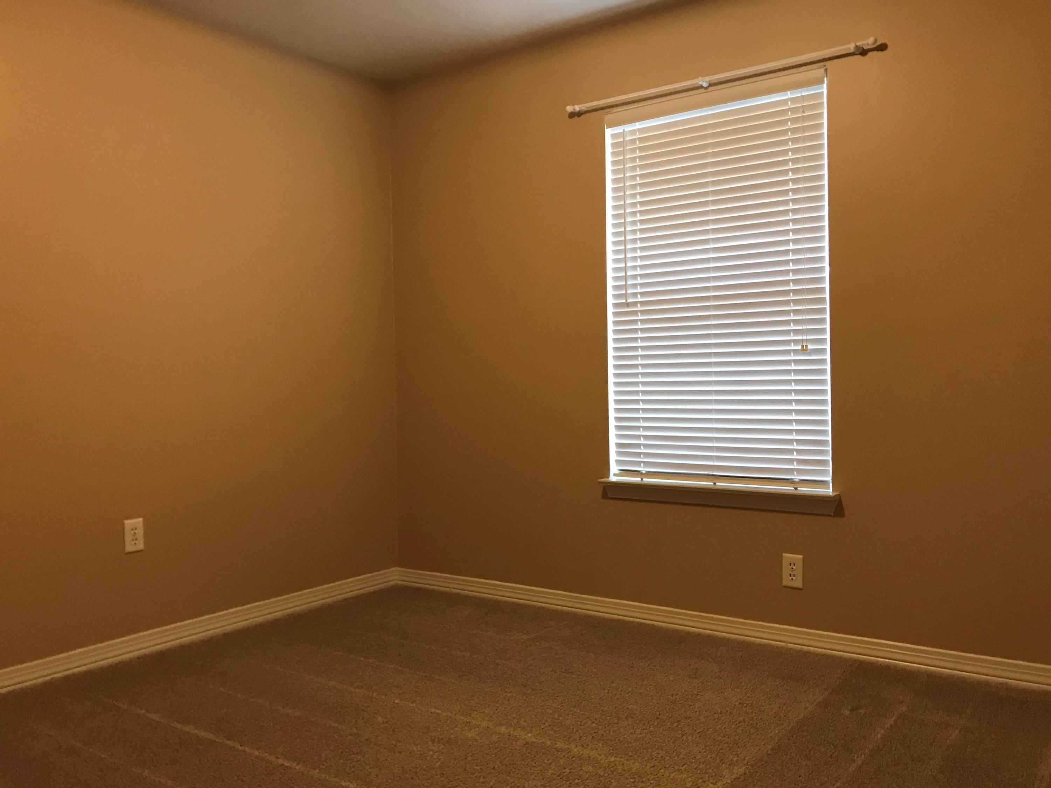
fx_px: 850
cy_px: 394
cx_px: 526
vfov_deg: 49.7
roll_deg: +3.6
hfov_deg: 63.4
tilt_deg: -0.5
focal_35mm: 28
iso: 50
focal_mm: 3.99
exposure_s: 1/15
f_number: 1.8
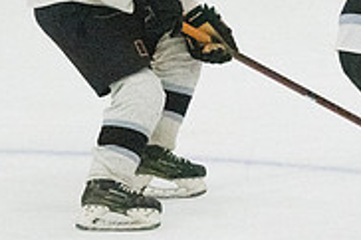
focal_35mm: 642
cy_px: 73
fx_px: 6432
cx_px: 470
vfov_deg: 2.1
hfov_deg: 3.2
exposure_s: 1/1600
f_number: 5
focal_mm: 135
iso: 8000
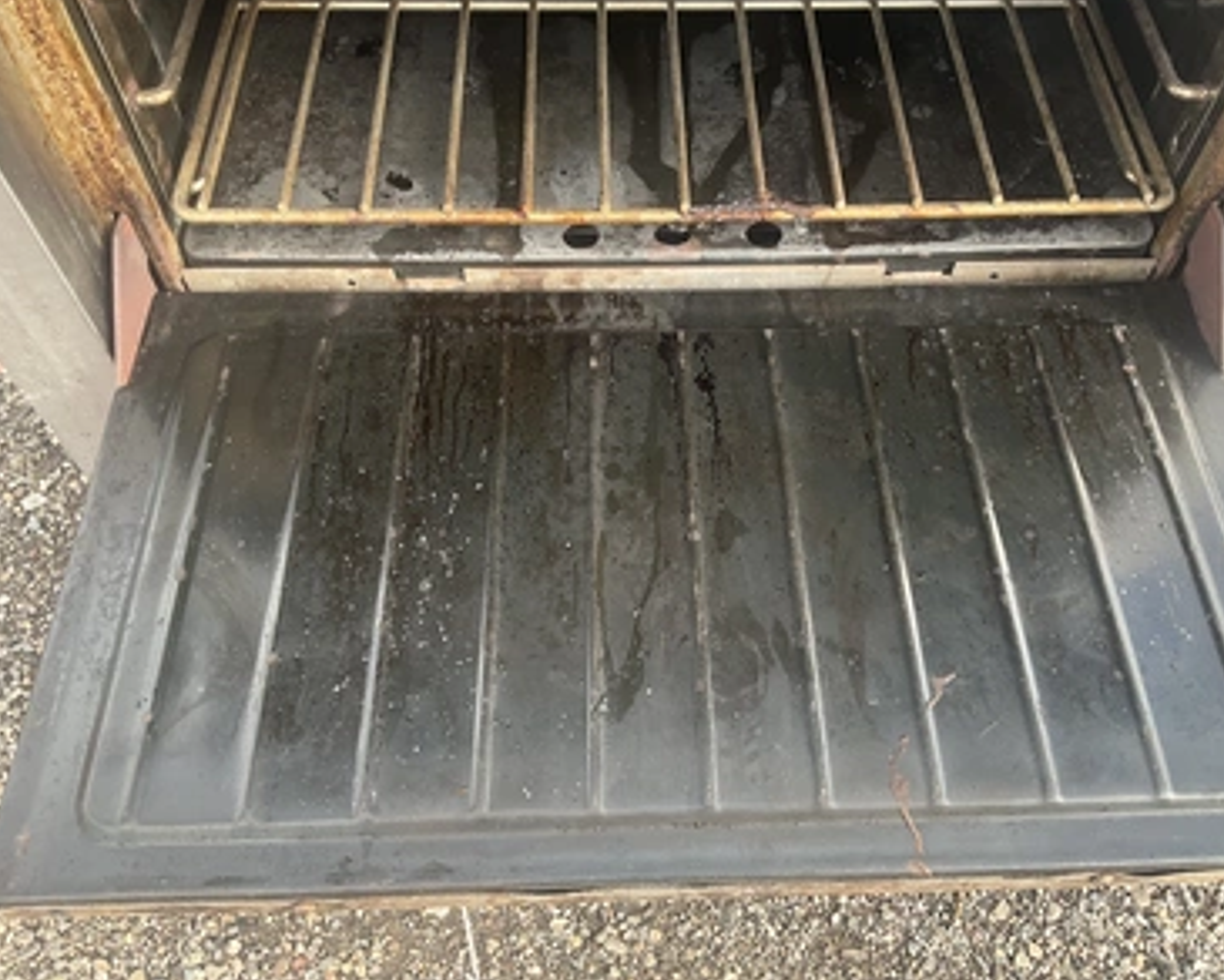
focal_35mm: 31
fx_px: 1123
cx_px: 661
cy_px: 480
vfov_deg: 47.1
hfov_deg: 57.1
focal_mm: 3
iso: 25
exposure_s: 1/122
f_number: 1.8
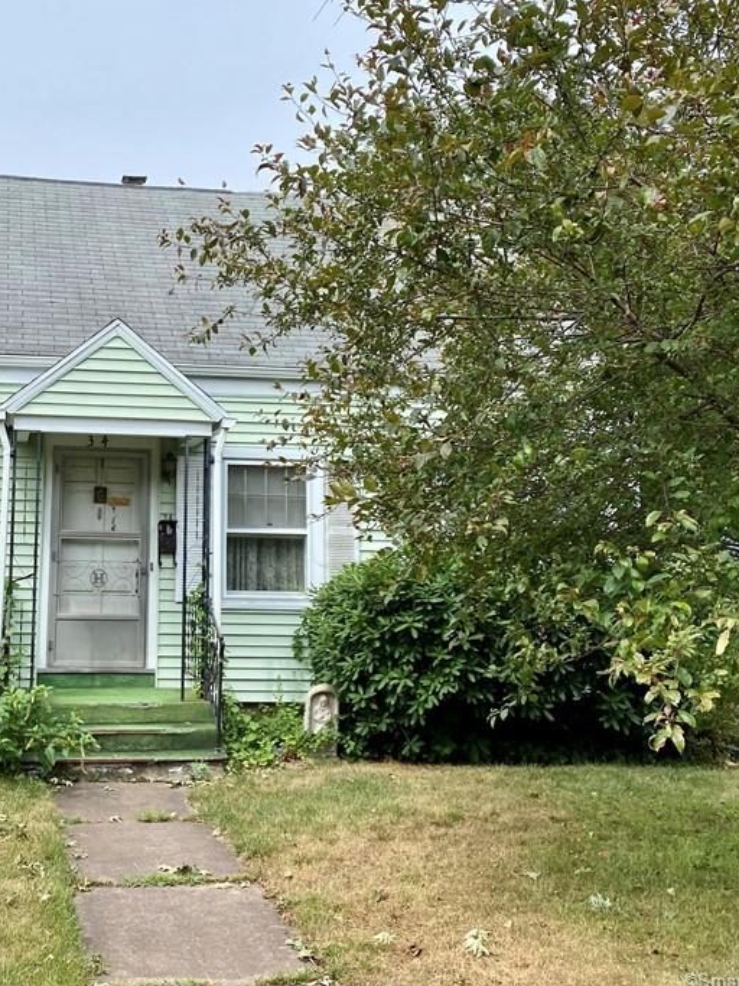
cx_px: 146
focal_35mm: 39
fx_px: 1110
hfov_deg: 35.6
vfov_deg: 47.8
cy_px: 440
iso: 32
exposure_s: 1/1585
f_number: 1.8
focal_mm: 4.25
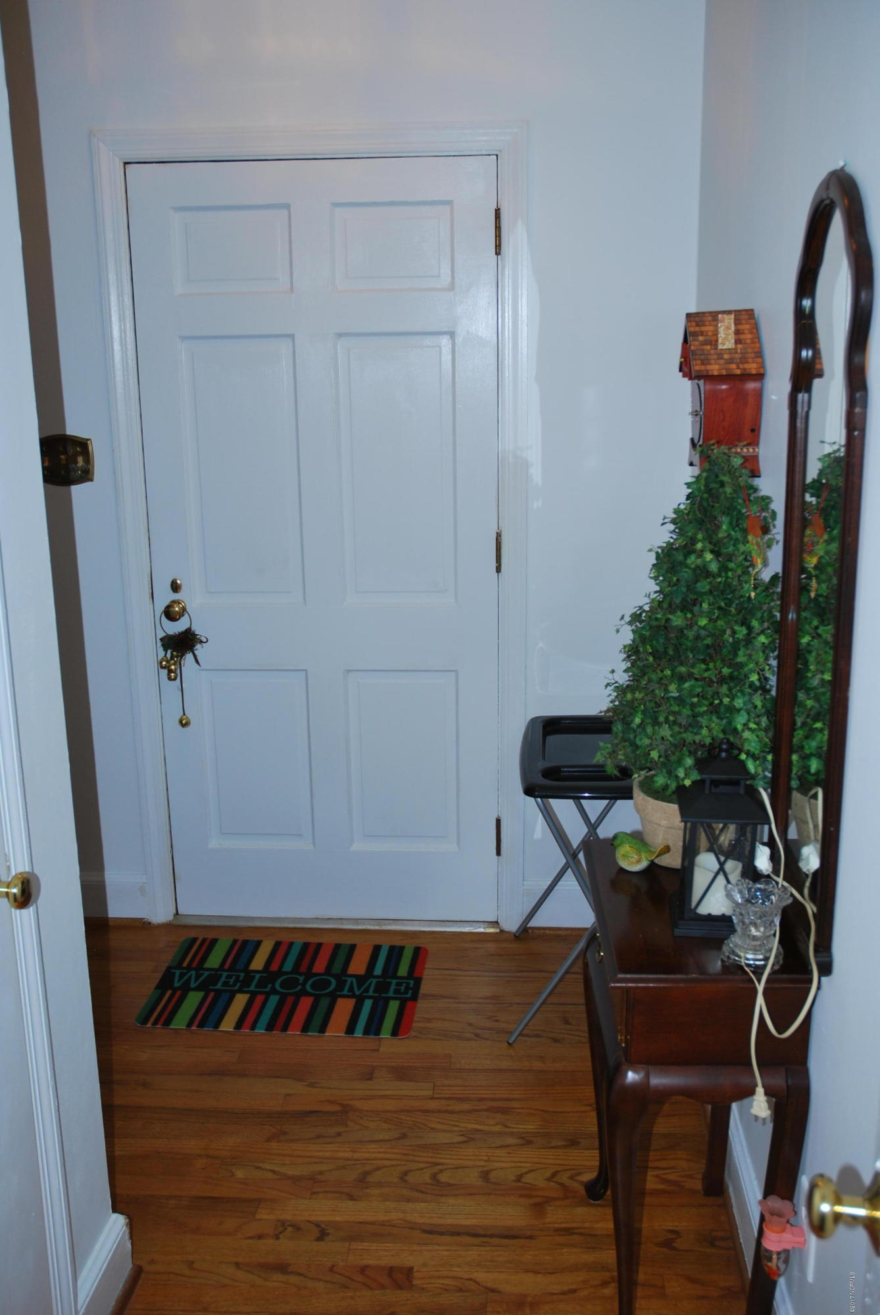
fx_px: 1317
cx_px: 440
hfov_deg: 37.0
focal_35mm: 36
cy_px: 658
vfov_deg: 53.1
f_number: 3.8
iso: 200
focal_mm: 24
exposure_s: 1/60
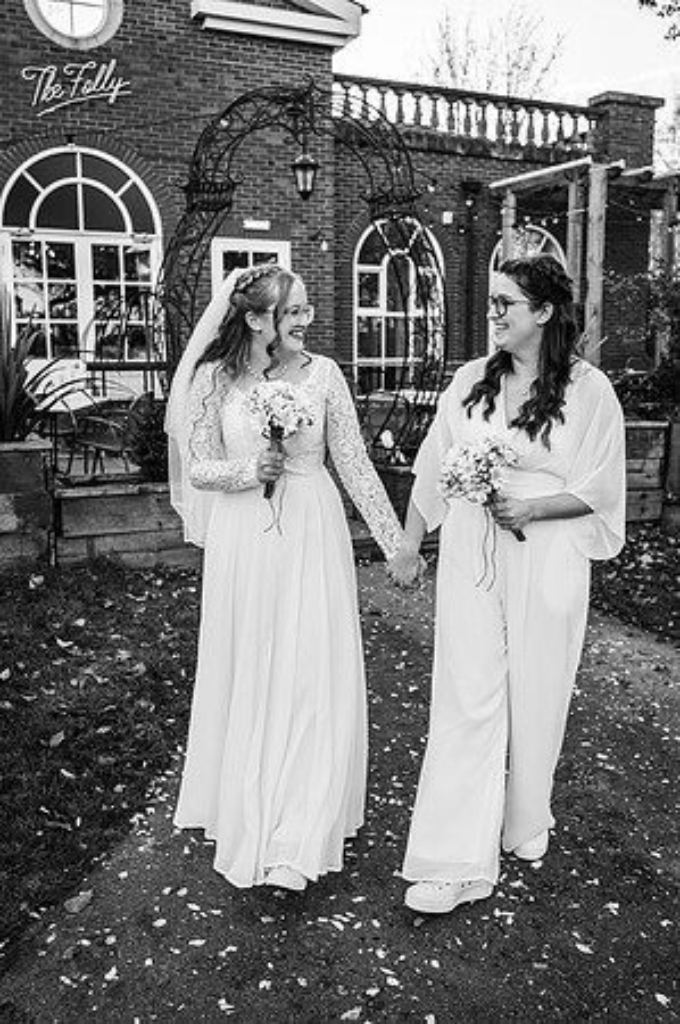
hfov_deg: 37.8
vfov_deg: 54.5
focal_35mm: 35
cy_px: 512
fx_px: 994
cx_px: 340
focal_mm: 35
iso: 100
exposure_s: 1/400
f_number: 3.5
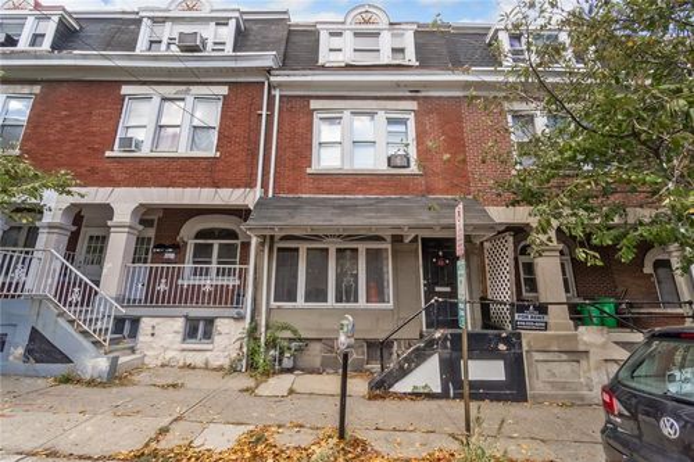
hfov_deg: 100.4
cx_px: 347
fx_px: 289
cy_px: 231
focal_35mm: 15
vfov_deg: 77.3
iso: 100
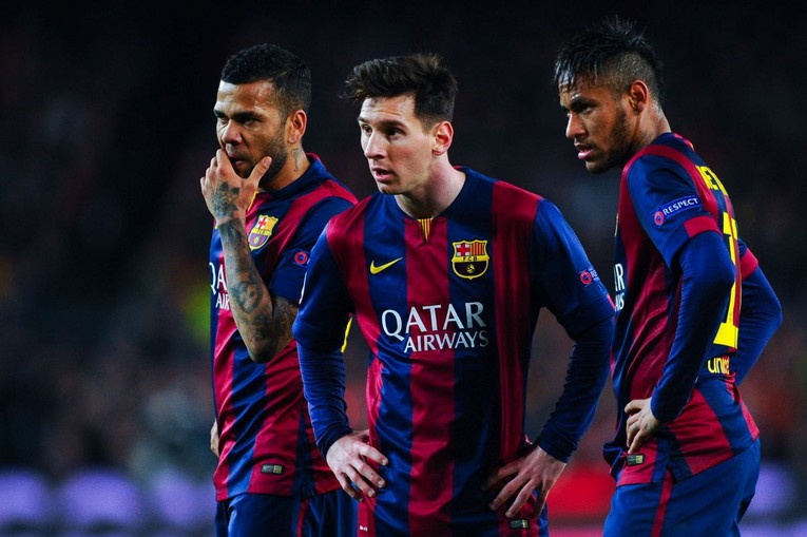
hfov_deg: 5.2
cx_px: 404
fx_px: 8961
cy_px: 268
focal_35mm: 400
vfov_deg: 3.4
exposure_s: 1/1250
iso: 2500
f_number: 2.8
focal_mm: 400
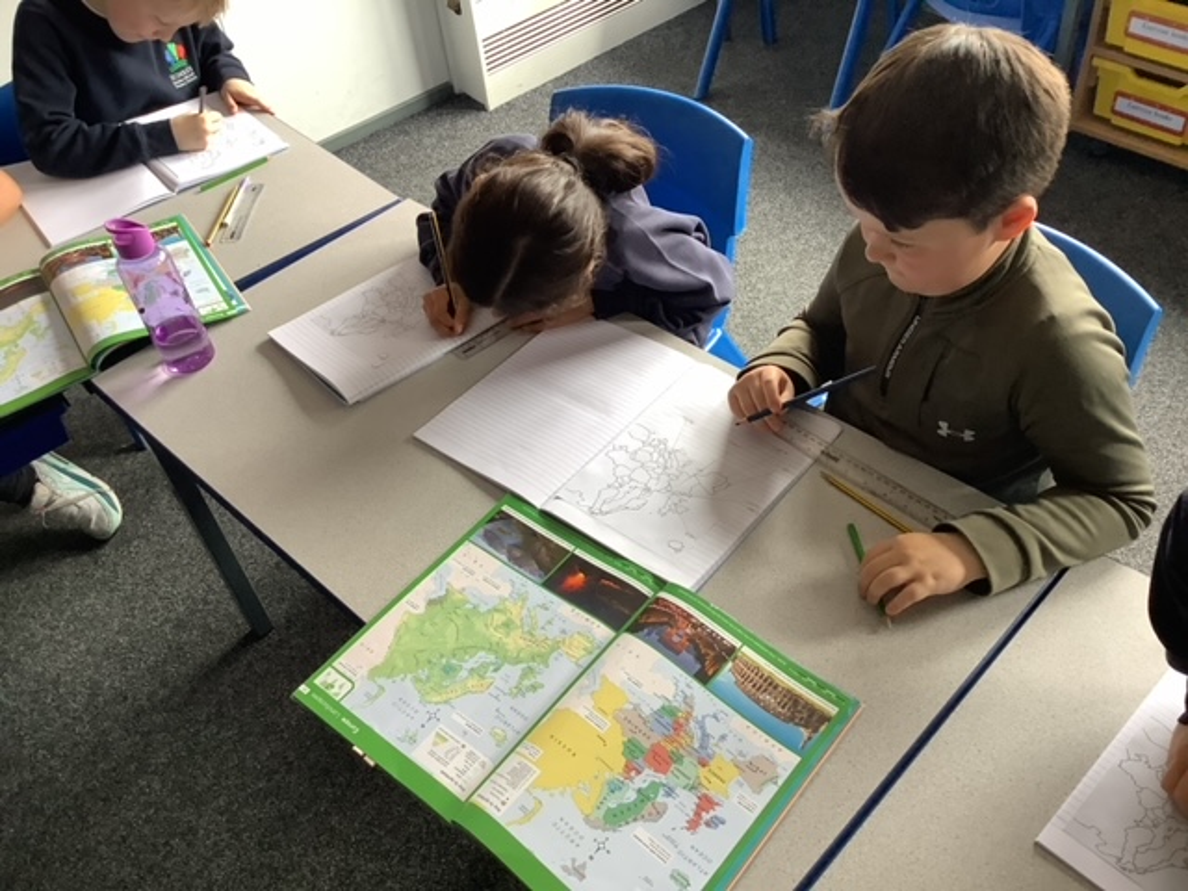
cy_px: 446
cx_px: 594
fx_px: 1064
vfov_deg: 45.4
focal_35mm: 31
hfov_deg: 58.4
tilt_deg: -45.7
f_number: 2.4
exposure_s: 1/50
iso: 125
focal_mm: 3.3
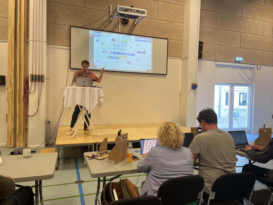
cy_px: 102
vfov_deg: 53.1
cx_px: 136
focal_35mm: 26
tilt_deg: -1.7
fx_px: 205
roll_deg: -1.4
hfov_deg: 67.3
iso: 125
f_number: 1.6
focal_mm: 4.2
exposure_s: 1/120
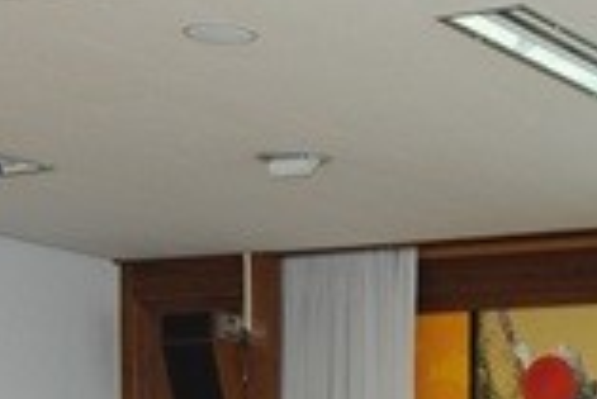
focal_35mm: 122
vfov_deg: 10.7
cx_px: 646
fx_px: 2025
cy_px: 678
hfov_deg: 16.3
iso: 2000
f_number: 2.8
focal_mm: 32
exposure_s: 1/200
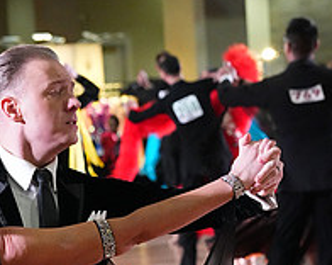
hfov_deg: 7.2
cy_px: 335
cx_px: 55
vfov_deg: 5.7
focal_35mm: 270
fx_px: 2648
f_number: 5.6
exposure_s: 1/400
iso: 10000
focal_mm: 97
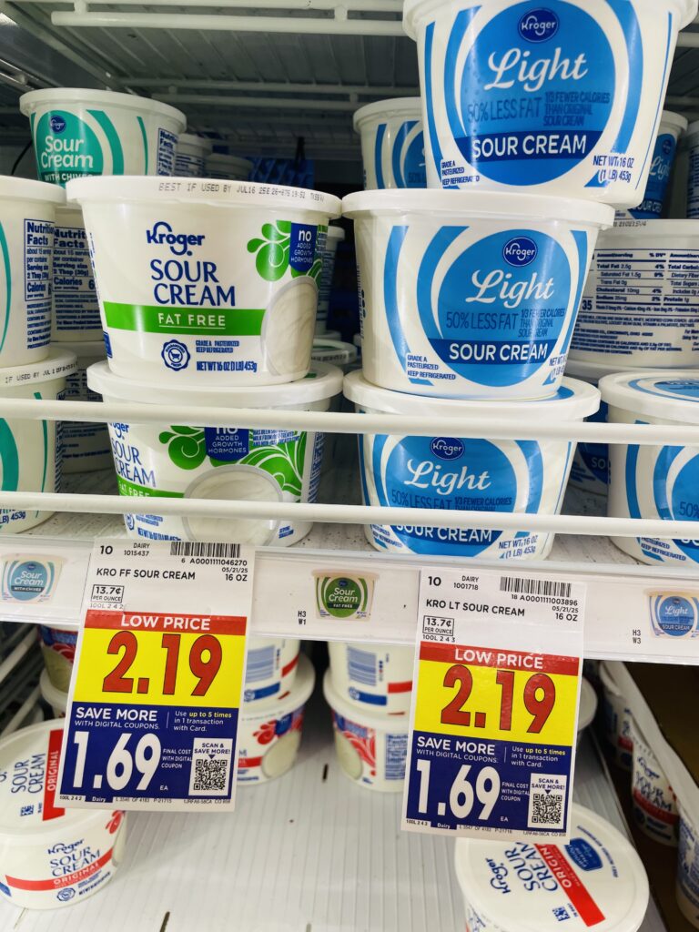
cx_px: 350
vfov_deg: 67.3
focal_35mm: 26
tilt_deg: -14.9
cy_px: 466
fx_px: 700
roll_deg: -3.0
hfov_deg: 53.1
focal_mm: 4.2
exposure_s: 1/120
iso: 32
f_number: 1.6
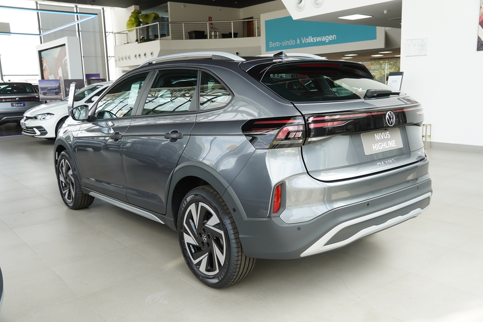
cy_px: 161
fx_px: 463
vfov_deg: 38.4
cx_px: 242
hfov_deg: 55.1
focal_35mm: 34
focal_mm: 23
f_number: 4.5
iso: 160
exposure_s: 1/100
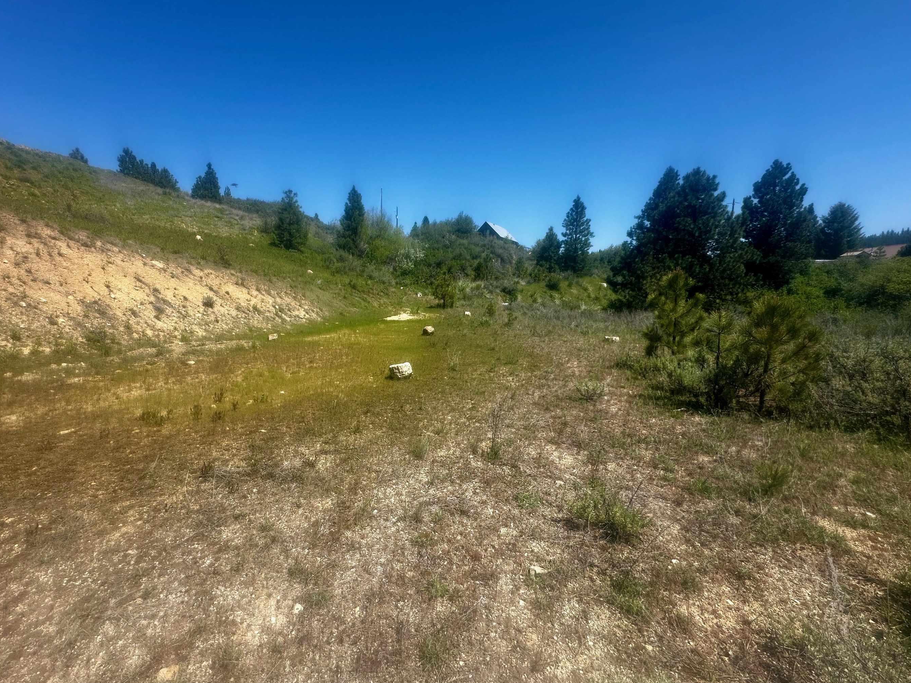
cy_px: 335
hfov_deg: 94.3
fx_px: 421
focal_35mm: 16
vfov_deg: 78.1
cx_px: 421
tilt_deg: -7.2
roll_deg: +0.5
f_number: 2.2
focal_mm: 2.22
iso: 50
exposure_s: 1/1689
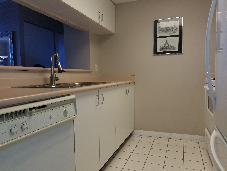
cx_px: 114
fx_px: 170
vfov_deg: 53.1
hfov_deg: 67.3
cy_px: 86
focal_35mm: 26
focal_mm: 4.25
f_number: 1.7
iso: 64
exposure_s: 1/120
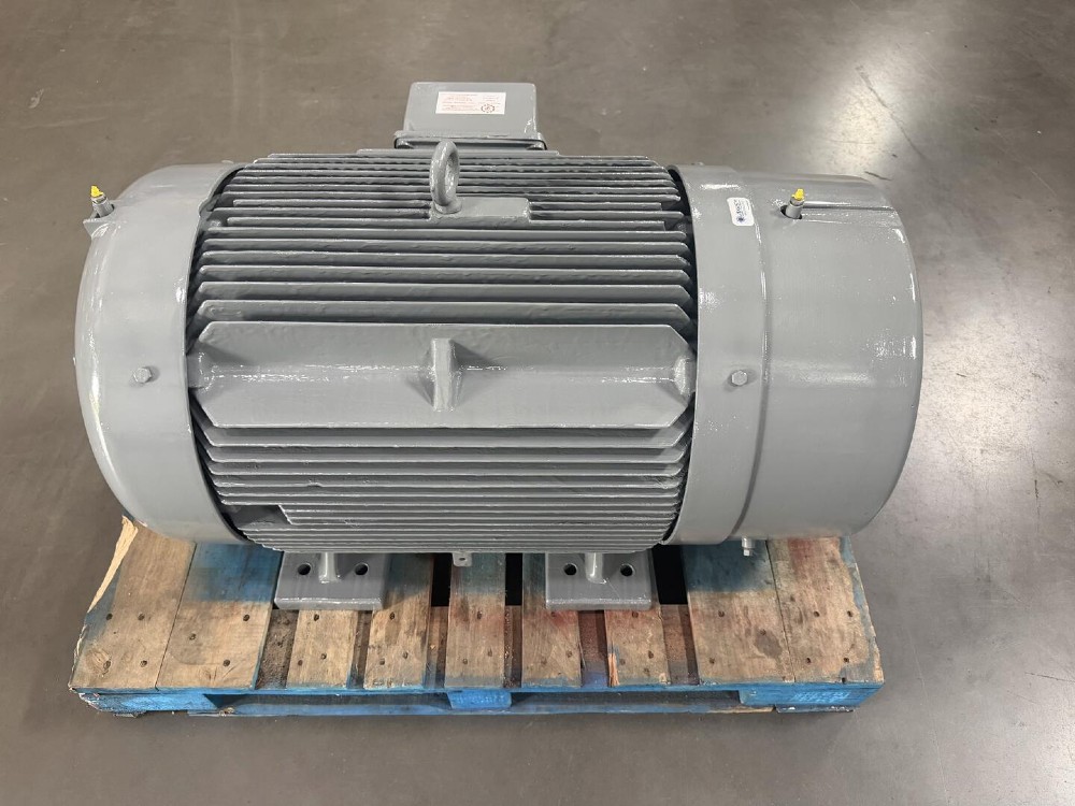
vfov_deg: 56.8
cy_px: 403
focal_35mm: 24
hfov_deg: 71.6
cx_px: 538
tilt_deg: -52.8
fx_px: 745
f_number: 1.78
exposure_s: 1/60
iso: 320
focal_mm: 6.76
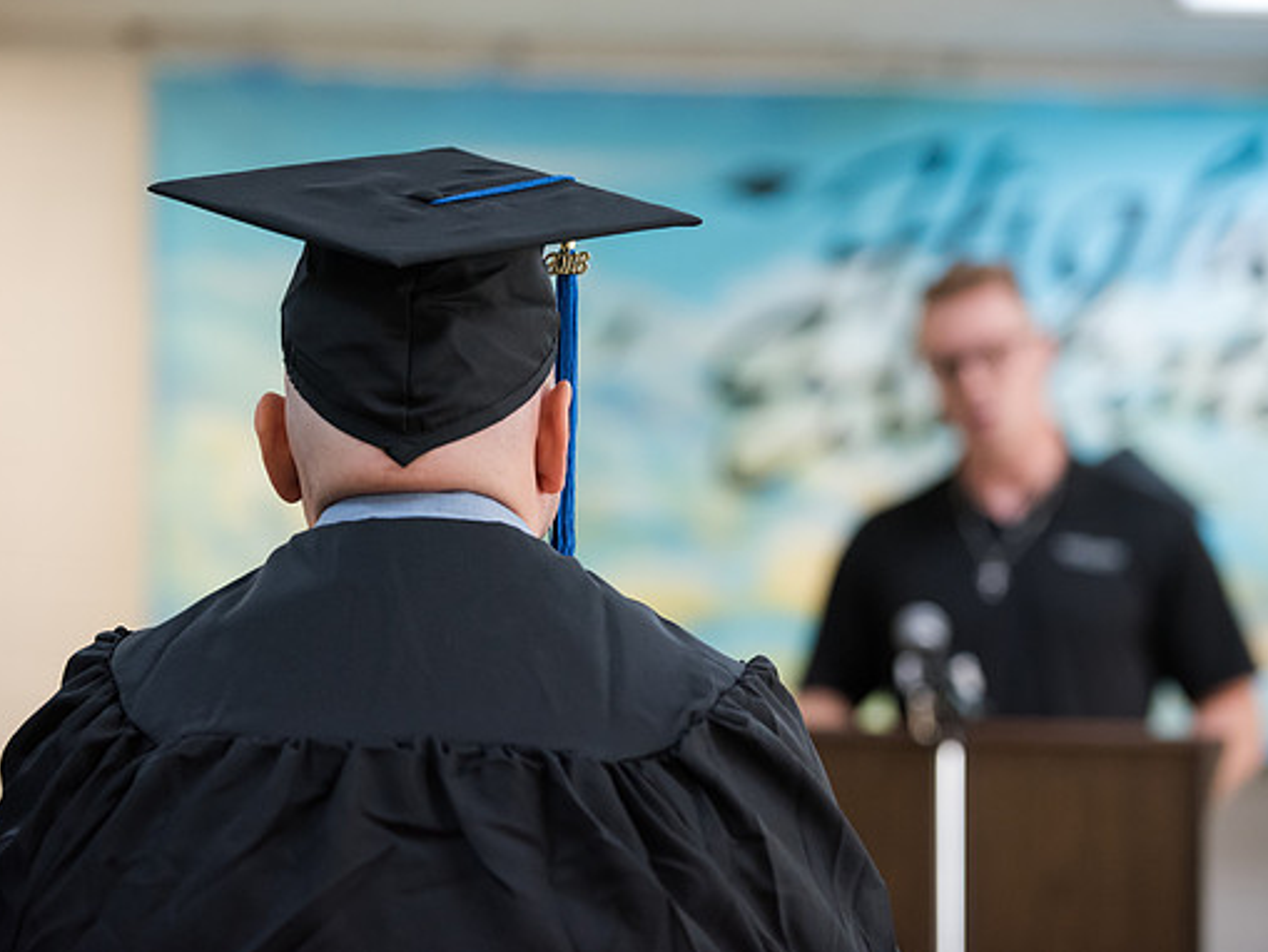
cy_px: 475
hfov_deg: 15.5
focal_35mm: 127
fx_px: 4653
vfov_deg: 11.7
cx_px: 645
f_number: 3.2
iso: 3200
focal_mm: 116
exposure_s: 1/200
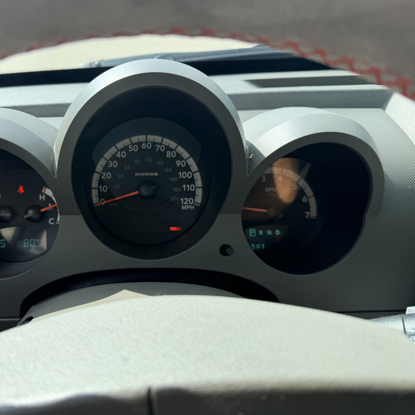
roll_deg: -0.5
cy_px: 204
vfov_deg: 55.6
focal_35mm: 29
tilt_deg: -31.6
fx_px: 393
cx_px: 144
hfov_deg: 54.7
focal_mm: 6.76
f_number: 1.78
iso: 80
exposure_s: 1/1337
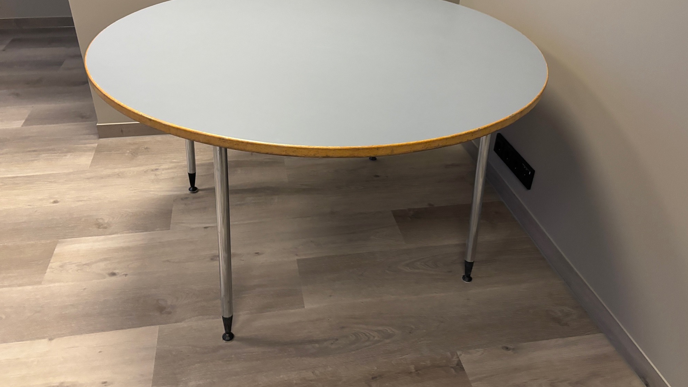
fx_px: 529
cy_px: 173
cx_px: 338
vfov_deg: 40.1
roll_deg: -0.2
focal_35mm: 29
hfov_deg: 66.1
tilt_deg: -31.9
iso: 500
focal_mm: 5.96
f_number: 1.6
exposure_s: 1/42
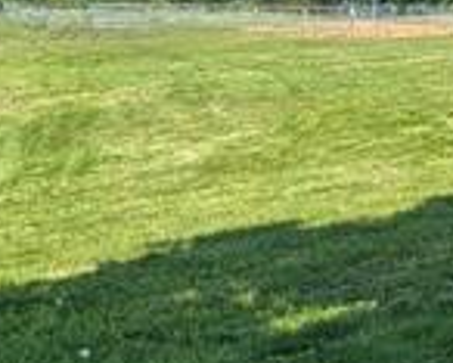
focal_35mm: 82
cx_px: 690
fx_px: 1100
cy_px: 261
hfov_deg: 19.9
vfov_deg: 18.6
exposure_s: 1/1773
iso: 52
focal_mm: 2.02
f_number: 1.7
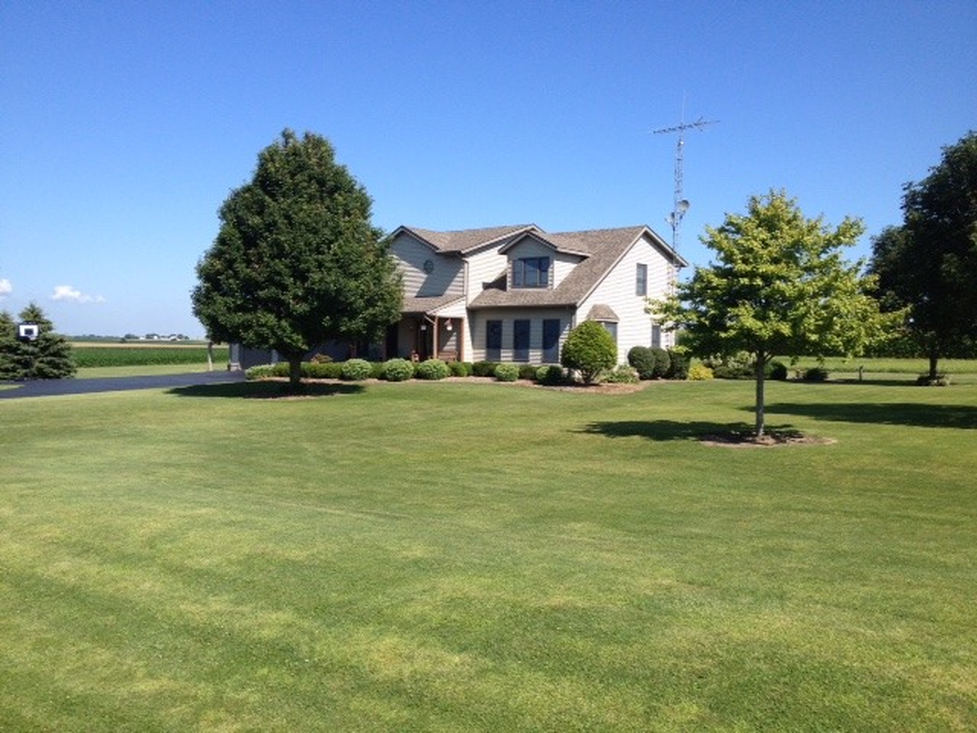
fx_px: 988
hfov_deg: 52.6
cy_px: 366
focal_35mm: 35
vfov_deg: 40.7
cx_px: 488
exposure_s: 1/1381
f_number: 2.4
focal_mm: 4.28
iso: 50
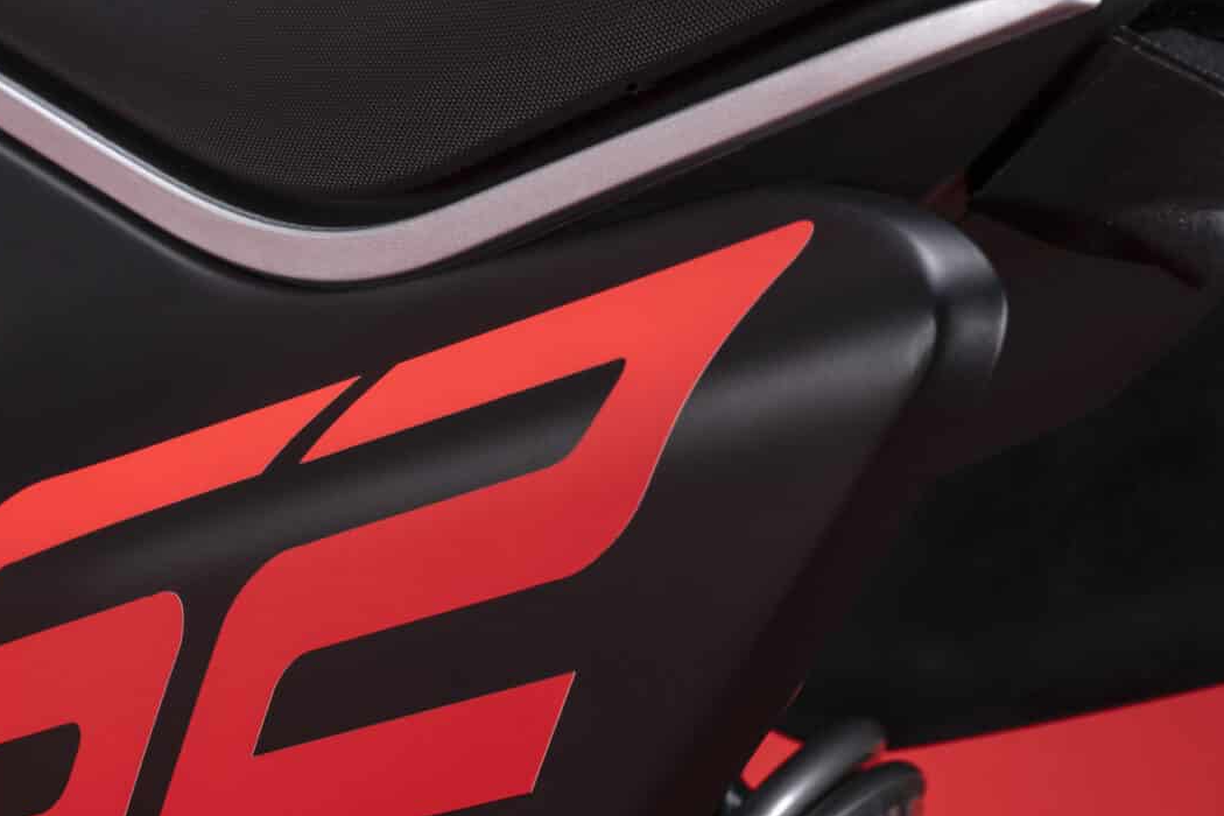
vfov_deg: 11.7
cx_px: 190
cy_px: 495
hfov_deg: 17.3
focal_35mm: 117
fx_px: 3978
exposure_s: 1/100
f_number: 11
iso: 100
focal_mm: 60
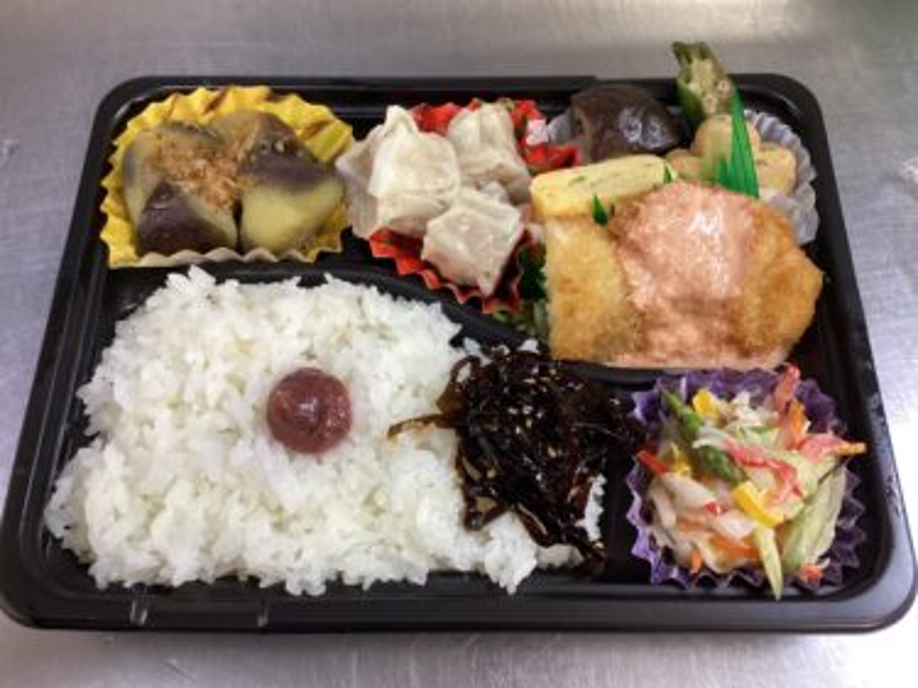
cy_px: 344
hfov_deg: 58.4
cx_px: 459
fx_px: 822
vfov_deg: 45.4
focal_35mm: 31
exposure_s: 1/50
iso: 200
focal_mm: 3.3
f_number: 2.4
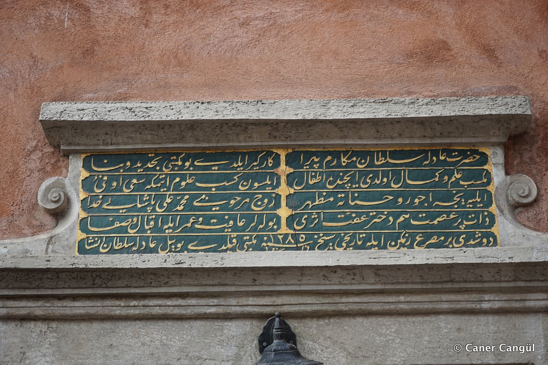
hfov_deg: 28.8
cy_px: 182
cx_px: 274
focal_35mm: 70
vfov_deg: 19.5
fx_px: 1065
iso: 100
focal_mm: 70
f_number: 5
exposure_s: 1/100
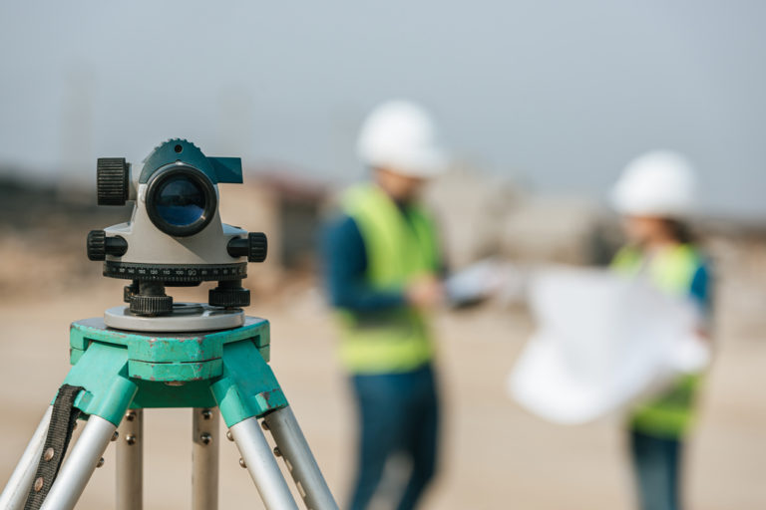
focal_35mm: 135
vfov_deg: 10.2
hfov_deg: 15.2
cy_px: 255
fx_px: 2872
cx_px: 383
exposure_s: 1/800
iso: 100
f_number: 5
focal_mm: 135
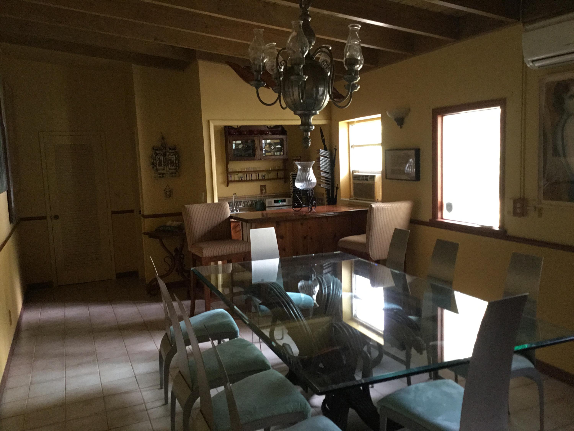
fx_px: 514
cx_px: 287
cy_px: 216
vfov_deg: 45.4
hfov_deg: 58.4
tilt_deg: -7.2
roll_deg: +2.3
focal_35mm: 31
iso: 200
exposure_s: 1/17
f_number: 2.4
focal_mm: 3.3
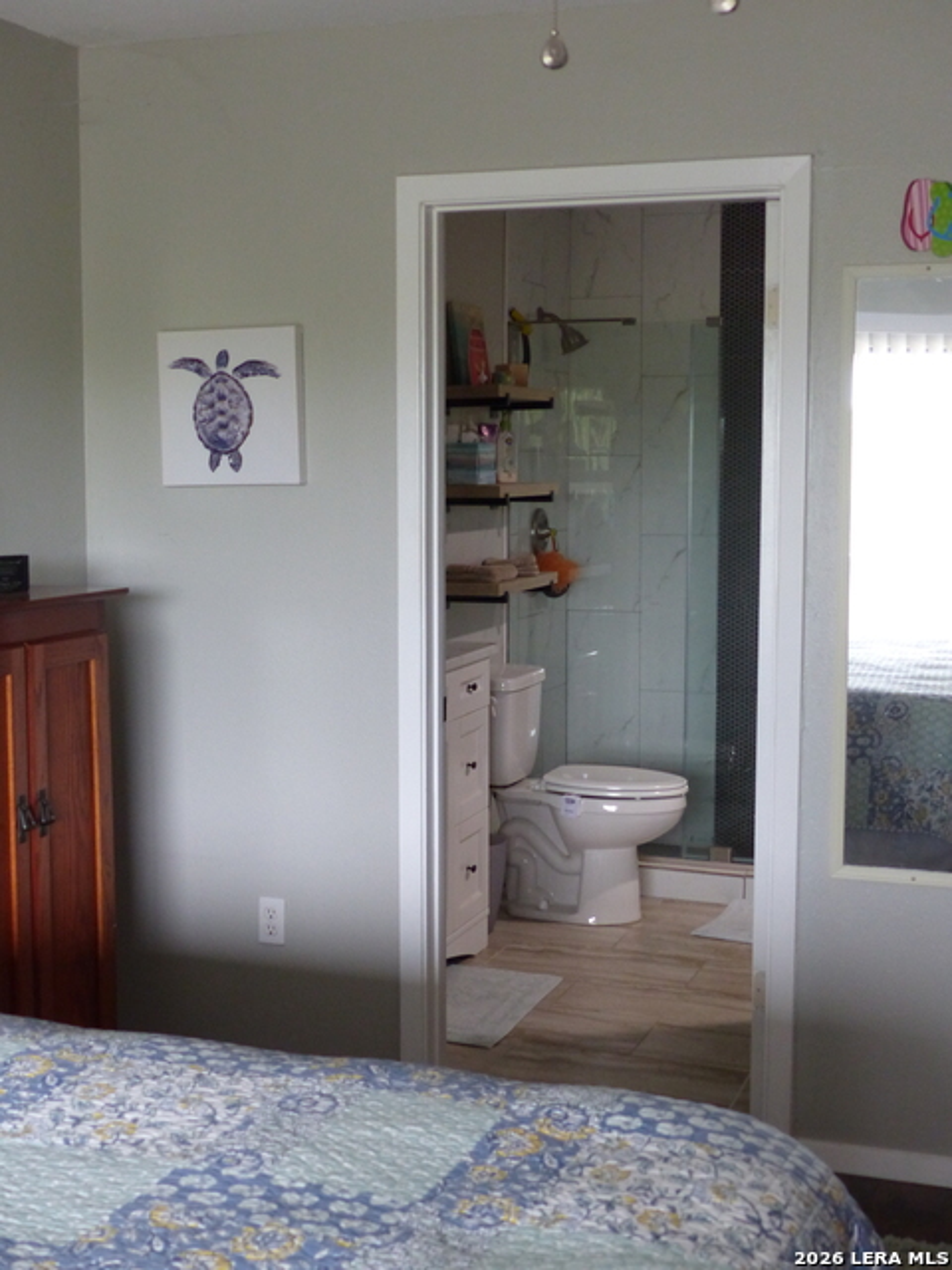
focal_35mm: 47
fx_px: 1723
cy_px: 635
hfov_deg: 30.9
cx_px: 476
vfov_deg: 40.4
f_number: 2.8
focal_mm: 8.4
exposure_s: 1/30
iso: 400
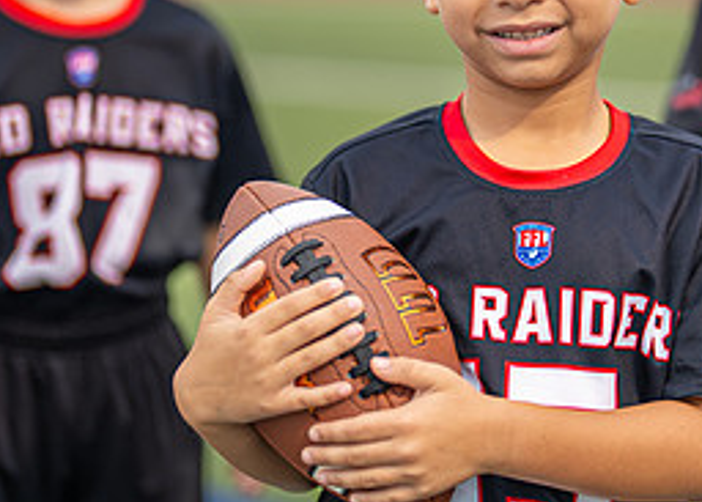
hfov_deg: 15.5
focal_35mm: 129
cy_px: 120
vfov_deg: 11.1
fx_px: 2573
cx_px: 529
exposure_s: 1/500
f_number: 1.2
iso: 100
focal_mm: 50
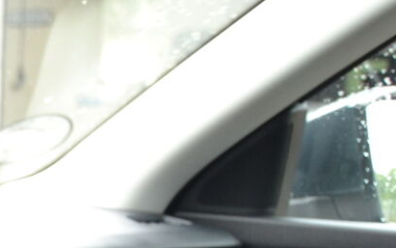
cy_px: 600
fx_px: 1544
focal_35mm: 143
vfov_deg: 8.4
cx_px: -391
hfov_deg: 12.8
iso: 400
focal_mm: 20
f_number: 4.5
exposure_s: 1/80
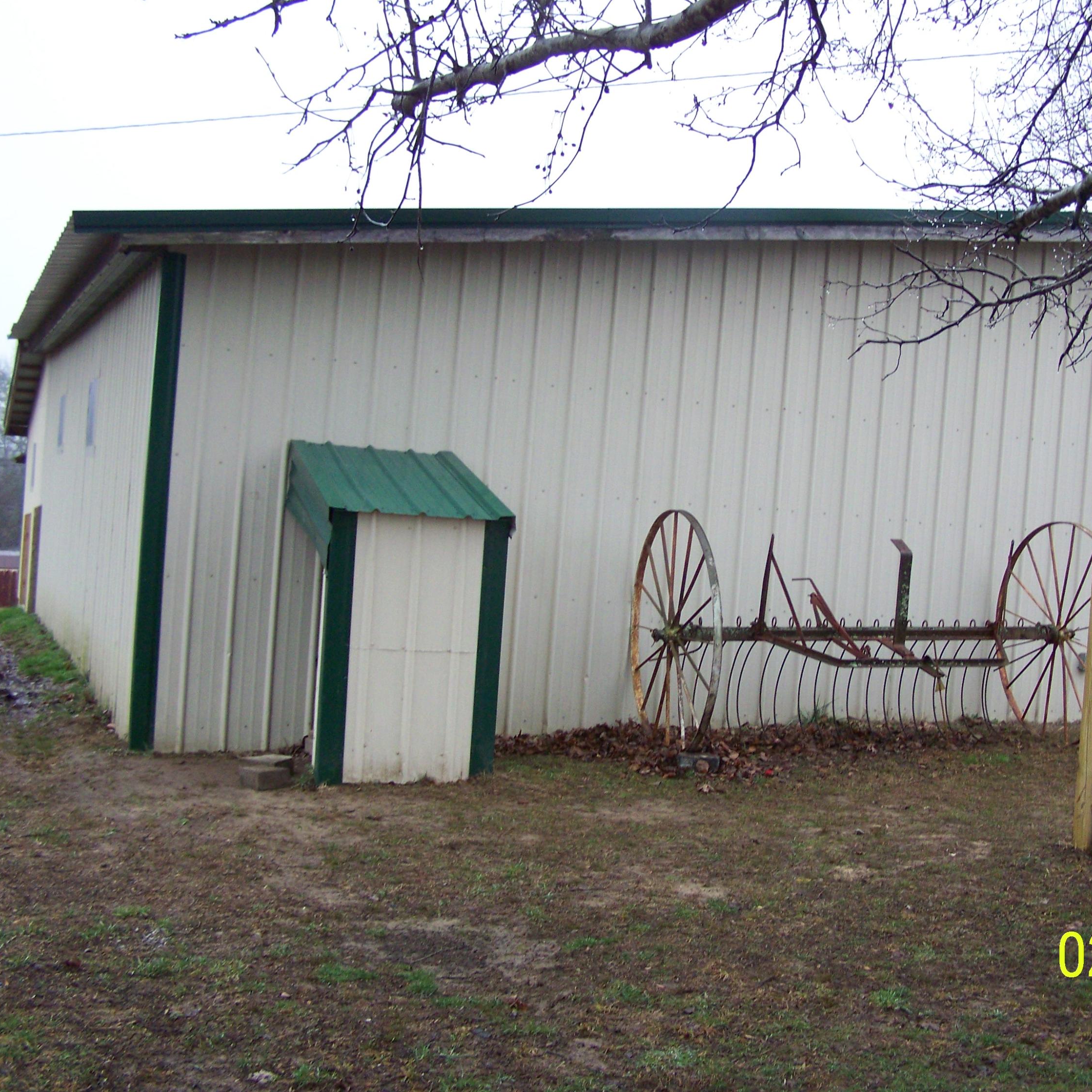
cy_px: 548
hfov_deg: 37.3
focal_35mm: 45
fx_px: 1606
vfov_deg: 37.6
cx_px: 698
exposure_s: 1/60
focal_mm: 6.3
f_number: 2.8
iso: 160
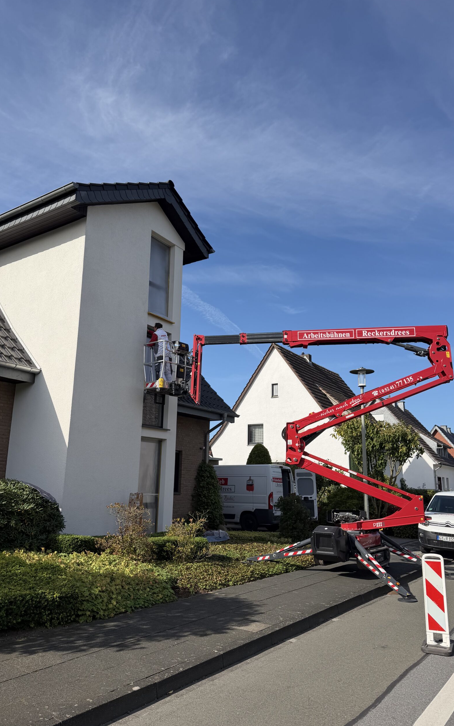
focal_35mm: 26
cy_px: 367
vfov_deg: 70.4
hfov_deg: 47.6
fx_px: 515
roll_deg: -1.5
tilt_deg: +12.7
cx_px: 225
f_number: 1.78
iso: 80
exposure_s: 1/4975
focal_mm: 6.76
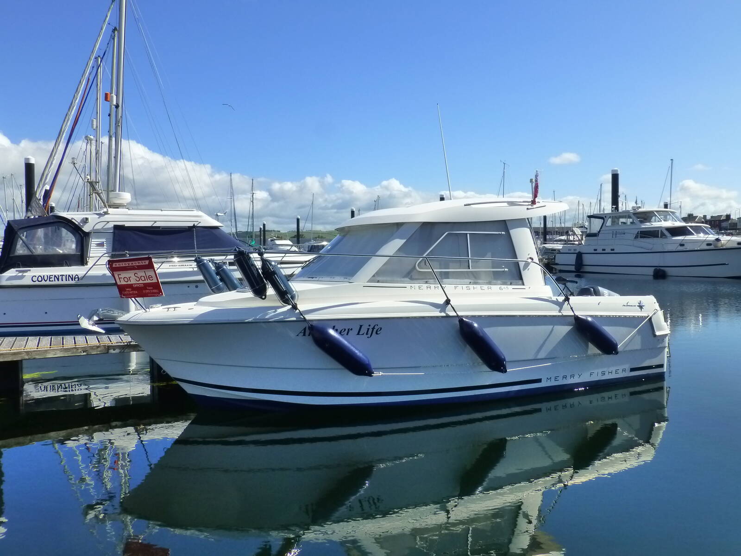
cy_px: 278
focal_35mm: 30
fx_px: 642
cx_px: 370
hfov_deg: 60.0
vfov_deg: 46.8
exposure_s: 1/1300
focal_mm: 5.4
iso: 250
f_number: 4
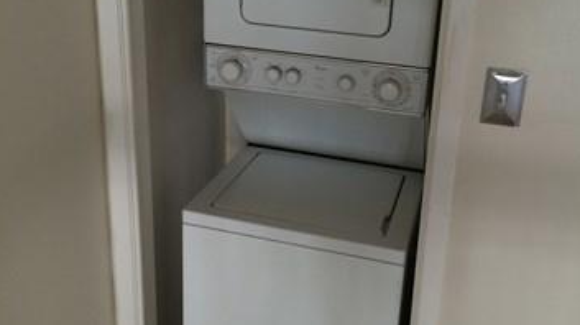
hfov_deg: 47.4
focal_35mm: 43
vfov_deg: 27.5
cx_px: 291
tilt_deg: -21.7
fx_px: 661
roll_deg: +0.0
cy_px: 110
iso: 64
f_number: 2.2
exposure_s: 1/30
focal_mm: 4.15
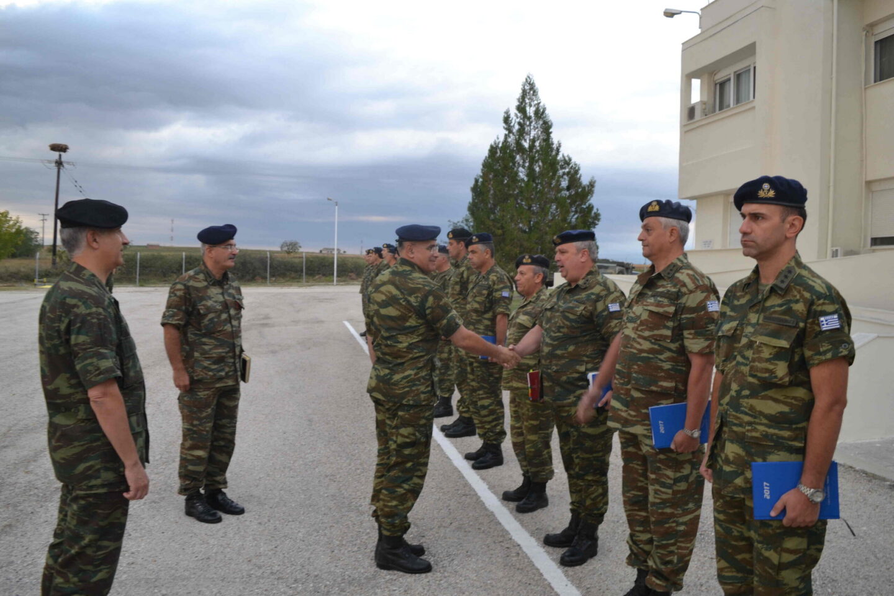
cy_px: 298
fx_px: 670
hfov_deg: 67.4
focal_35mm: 27
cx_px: 447
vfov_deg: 47.9
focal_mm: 18
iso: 400
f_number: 5
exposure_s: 1/100
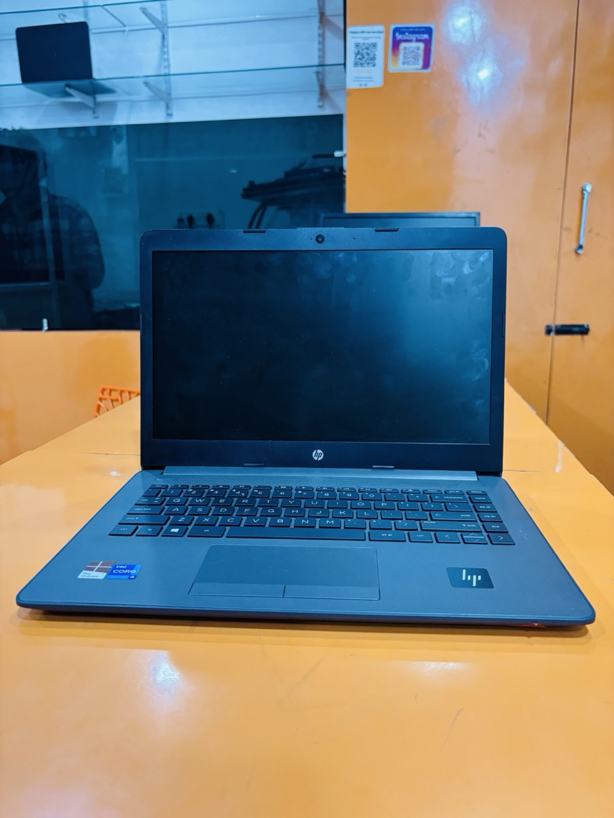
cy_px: 409
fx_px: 615
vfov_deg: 67.3
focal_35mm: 26
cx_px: 307
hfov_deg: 53.1
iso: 250
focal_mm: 5.96
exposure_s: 1/50
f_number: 1.6
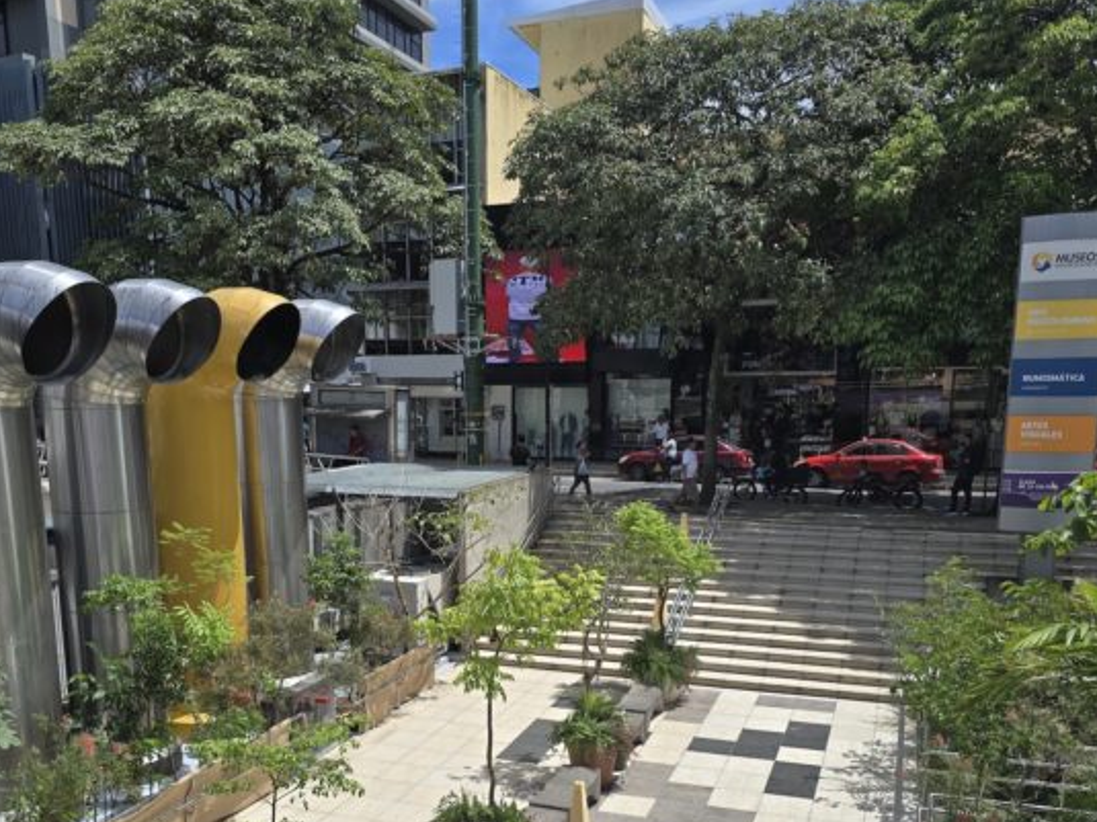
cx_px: 480
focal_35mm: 33
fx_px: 1046
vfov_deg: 42.0
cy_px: 582
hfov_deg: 55.2
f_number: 1.7
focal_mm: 6.3
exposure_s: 1/848
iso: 12
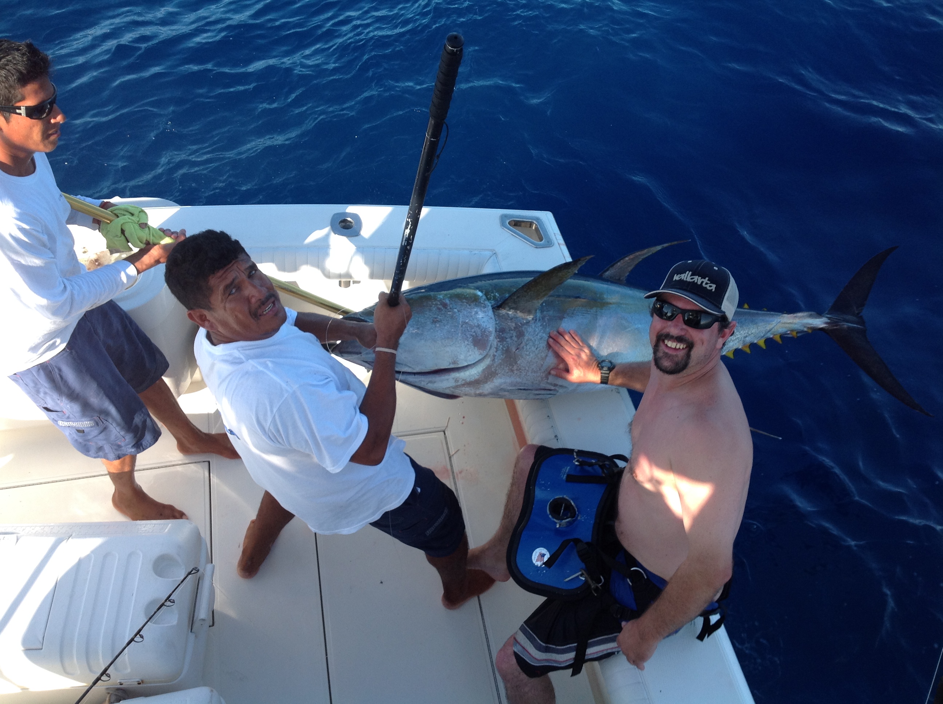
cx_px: 472
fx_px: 952
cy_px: 352
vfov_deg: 40.6
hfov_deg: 52.7
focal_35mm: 35
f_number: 2.4
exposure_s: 1/549
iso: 50
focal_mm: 4.28
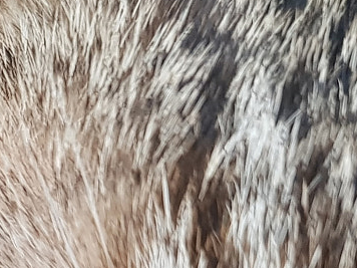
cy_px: 547
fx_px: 1207
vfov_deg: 11.4
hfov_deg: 15.9
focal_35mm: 117
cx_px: -117
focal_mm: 4.2
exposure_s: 1/33
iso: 250
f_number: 1.7
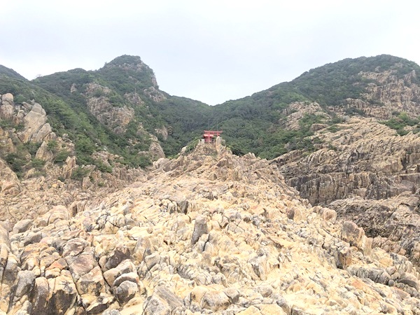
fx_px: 340
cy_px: 158
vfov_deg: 49.7
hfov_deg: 63.4
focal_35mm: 28
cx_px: 210
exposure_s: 1/787
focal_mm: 3.99
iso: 20
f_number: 1.8
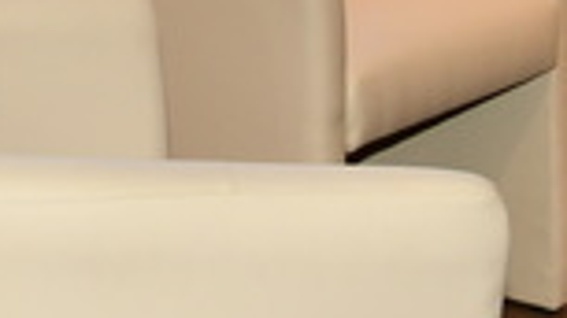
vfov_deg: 5.1
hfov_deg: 9.0
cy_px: -773
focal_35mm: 222
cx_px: -630
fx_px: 3337
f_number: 5
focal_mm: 30
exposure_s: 1/60
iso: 320
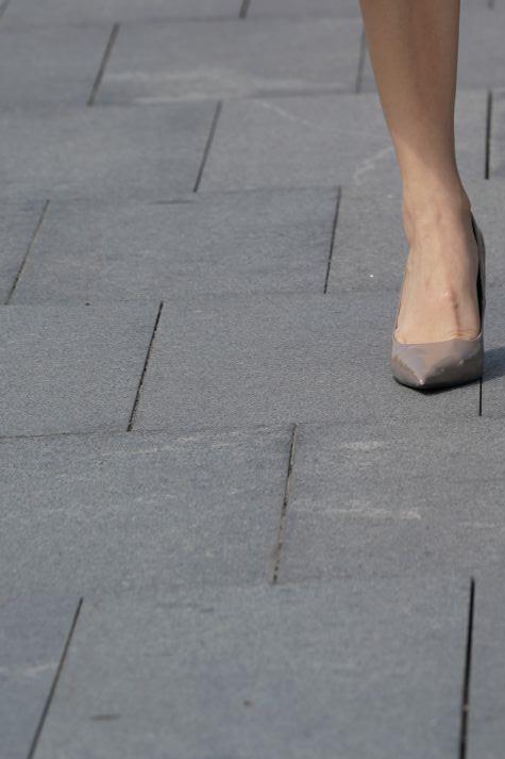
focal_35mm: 497
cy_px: -528
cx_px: 360
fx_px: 10462
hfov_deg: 2.8
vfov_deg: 4.1
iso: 100
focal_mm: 135
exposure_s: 1/1000
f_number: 5
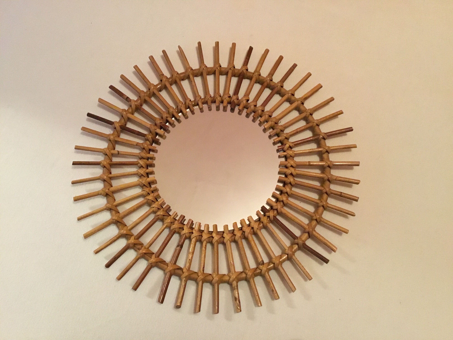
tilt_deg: -69.9
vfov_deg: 45.4
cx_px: 226
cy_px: 170
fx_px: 406
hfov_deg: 58.4
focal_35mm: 31
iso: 320
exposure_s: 1/17
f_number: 2.4
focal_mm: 3.3
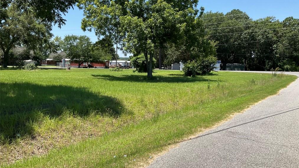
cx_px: 151
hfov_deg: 61.0
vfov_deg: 36.7
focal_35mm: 32
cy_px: 82
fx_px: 254
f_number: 1.8
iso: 16
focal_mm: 3
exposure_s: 1/1250
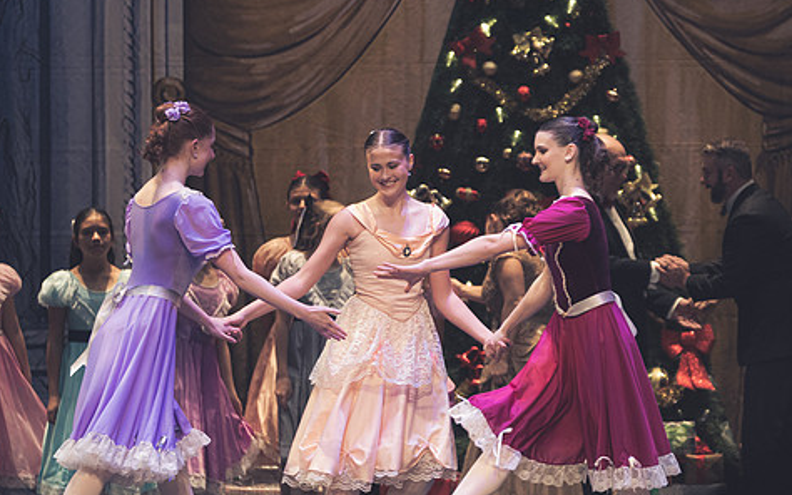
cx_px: 421
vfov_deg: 3.5
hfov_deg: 5.6
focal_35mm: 374
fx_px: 8071
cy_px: 284
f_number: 2.8
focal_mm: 200
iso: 720
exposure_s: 1/320
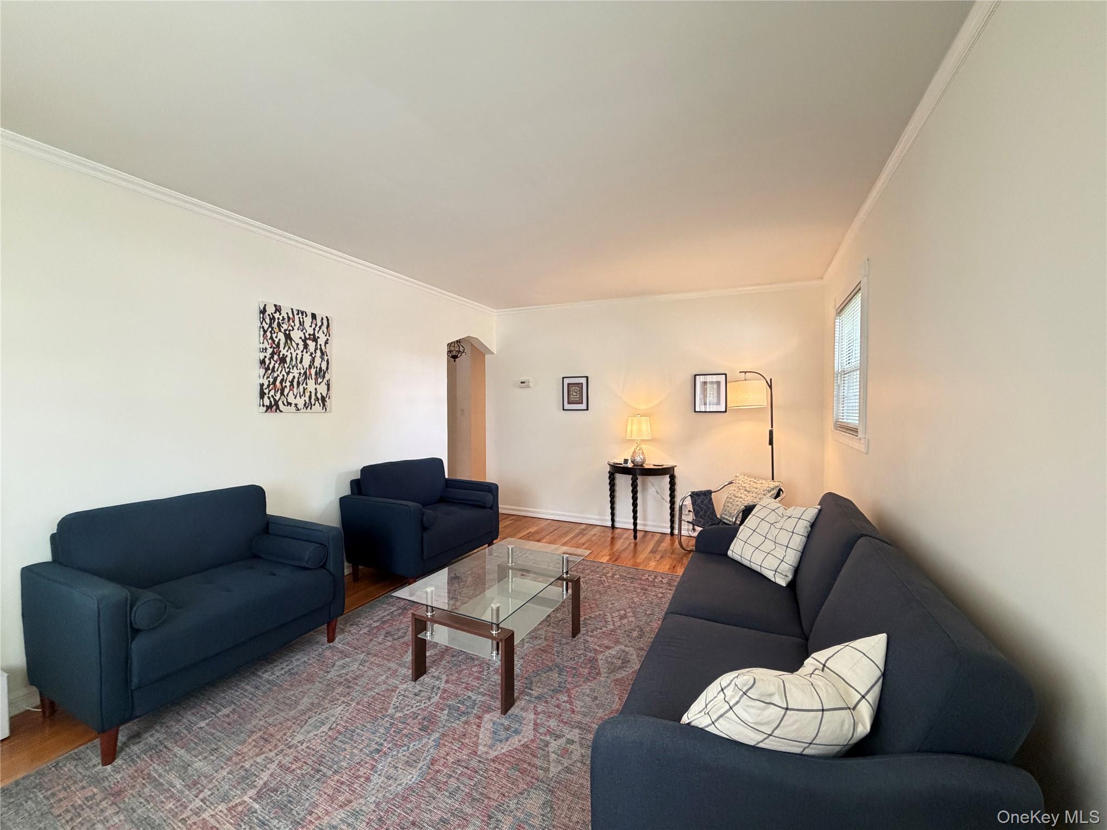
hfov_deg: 102.1
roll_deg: +0.3
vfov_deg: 85.7
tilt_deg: -1.5
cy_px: 415
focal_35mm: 14
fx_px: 448
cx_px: 554
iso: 400
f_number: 2.2
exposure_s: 1/60
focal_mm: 2.22
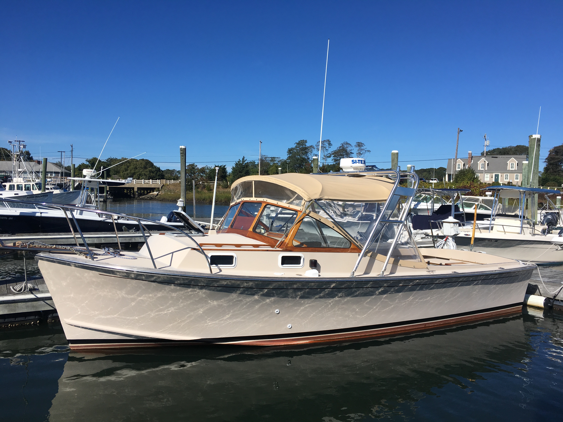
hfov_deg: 61.7
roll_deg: -1.4
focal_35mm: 29
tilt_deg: -1.1
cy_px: 211
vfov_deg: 48.2
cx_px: 282
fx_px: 472
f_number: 2.2
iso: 25
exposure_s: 1/2747
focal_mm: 4.15
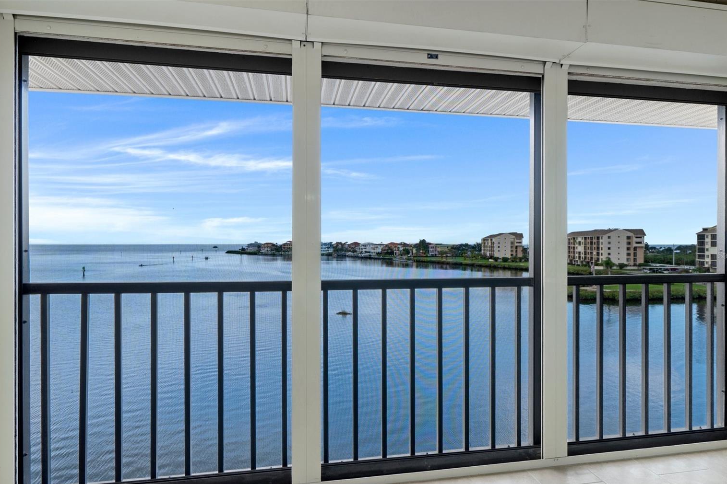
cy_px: 255
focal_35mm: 19
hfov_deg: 86.9
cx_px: 377
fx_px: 384
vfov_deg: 64.5
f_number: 8
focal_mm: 12
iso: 320
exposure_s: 1/10
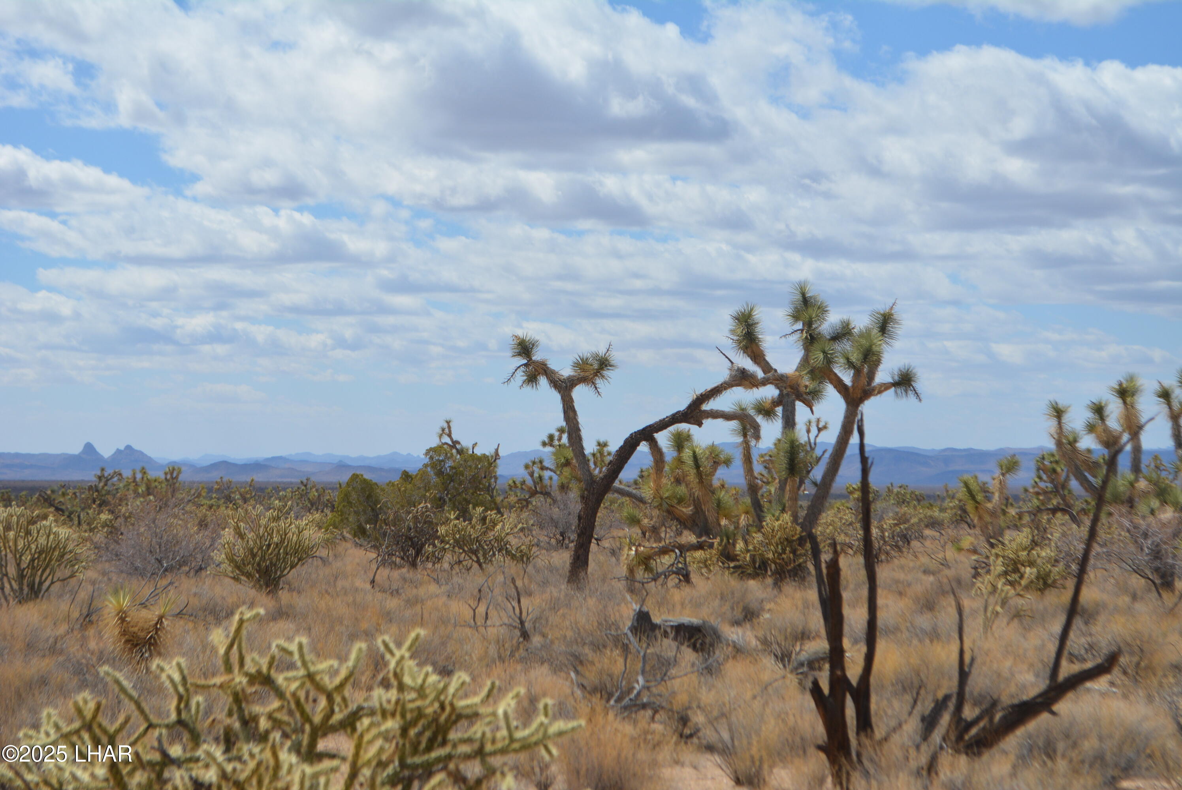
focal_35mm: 82
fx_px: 2711
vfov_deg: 16.6
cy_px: 395
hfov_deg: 24.6
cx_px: 591
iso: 400
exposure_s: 1/2000
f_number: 8
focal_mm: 55
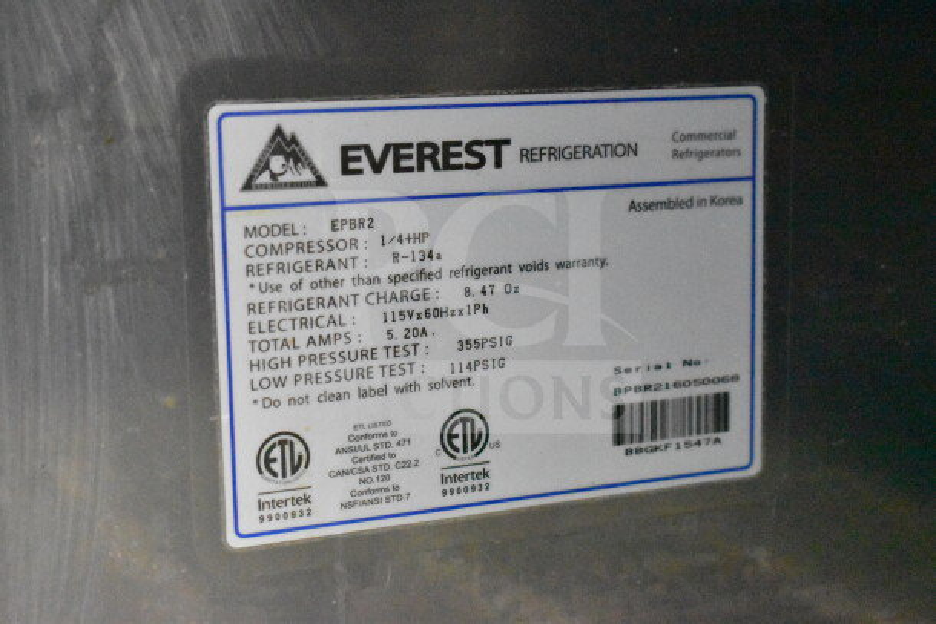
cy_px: 312
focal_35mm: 63
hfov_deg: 31.9
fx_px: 1638
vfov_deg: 21.6
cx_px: 468
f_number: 5
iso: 25600
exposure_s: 1/40
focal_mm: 42
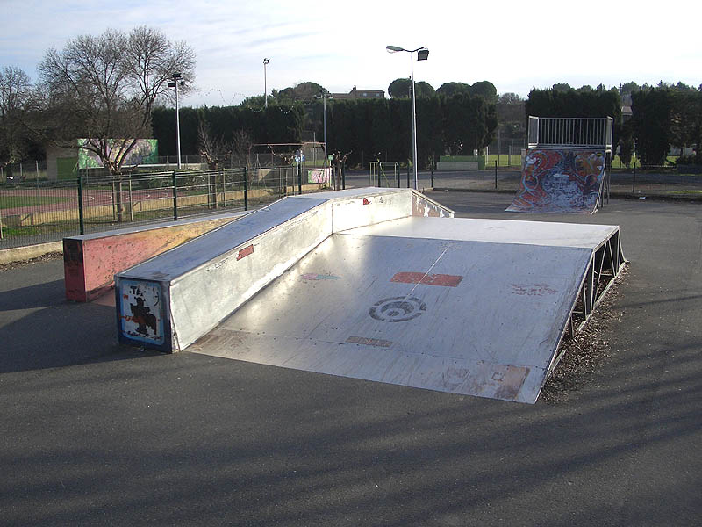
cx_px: 351
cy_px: 264
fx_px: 710
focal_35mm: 35
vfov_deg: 40.7
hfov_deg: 52.6
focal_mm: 5.8
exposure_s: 1/500
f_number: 4.3
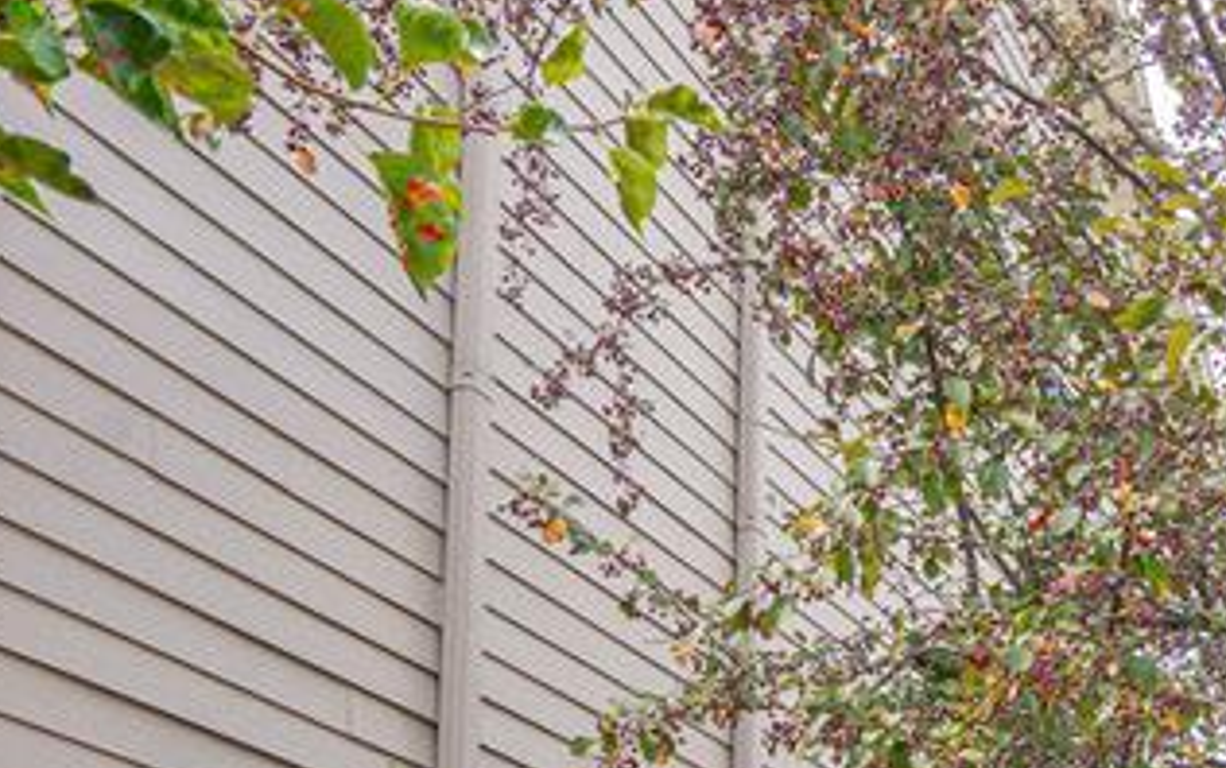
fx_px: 2106
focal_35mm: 63
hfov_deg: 27.9
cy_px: 1117
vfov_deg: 18.5
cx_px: 1521
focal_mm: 18
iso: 320
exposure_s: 1/1250
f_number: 9
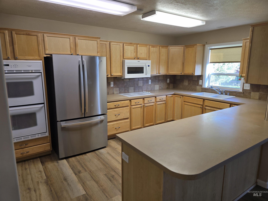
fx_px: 178
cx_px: 134
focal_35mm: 23
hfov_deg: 73.9
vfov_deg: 58.9
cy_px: 100
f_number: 1.7
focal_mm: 6.3
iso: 64
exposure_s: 1/120
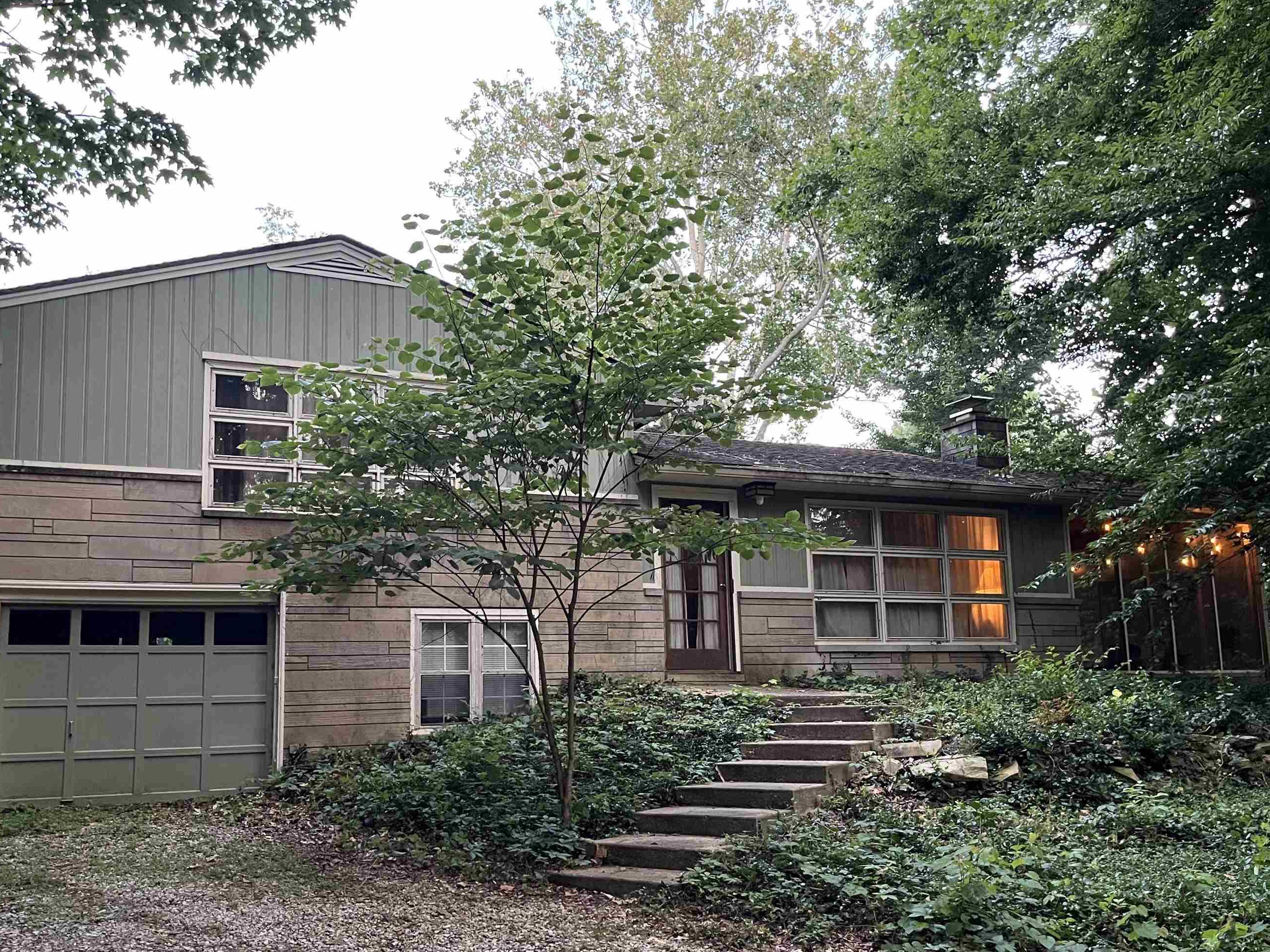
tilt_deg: +7.5
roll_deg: +1.7
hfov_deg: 58.3
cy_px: 543
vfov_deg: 45.3
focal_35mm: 31
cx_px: 594
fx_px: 1137
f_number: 1.6
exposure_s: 1/60
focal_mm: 5.1
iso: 400
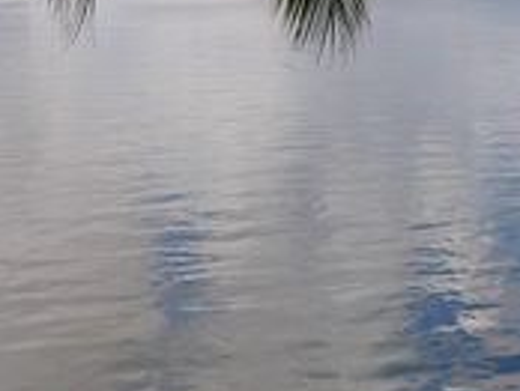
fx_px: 993
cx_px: 481
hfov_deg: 28.1
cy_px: -12
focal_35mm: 66
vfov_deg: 21.4
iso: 64
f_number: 1.88
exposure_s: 1/3399
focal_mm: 6.06
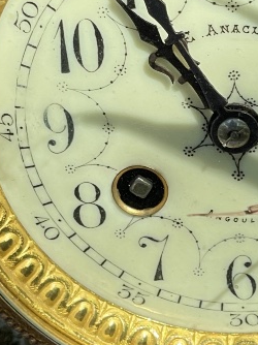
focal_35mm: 187
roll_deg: +0.6
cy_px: 290
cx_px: 238
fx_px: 1861
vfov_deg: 10.5
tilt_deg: -28.5
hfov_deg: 7.9
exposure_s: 1/410
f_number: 2
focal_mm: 6
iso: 25
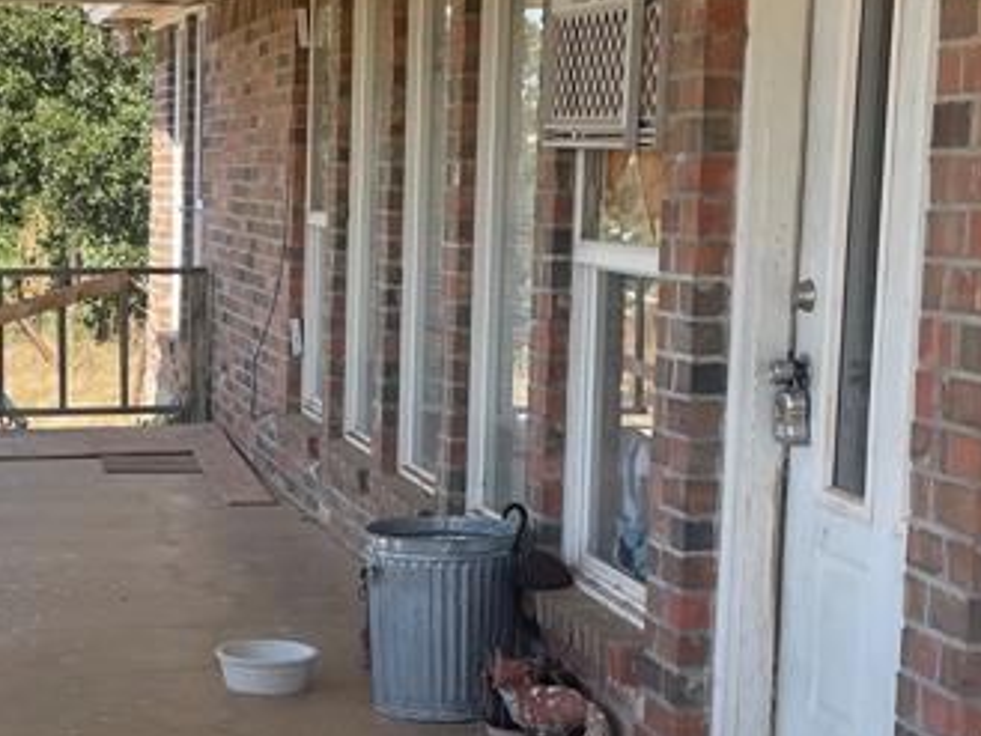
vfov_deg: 18.1
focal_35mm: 81
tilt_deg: -10.3
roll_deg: -1.1
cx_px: 131
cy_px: 533
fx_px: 2296
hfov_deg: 23.6
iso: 32
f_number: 1.6
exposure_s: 1/1195
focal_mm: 4.2
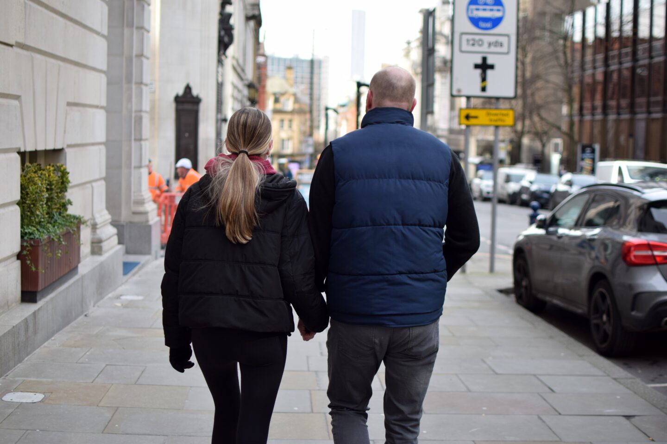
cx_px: 334
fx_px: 973
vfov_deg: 25.8
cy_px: 222
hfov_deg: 37.9
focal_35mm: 52
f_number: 1.8
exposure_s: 1/500
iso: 100
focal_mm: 35
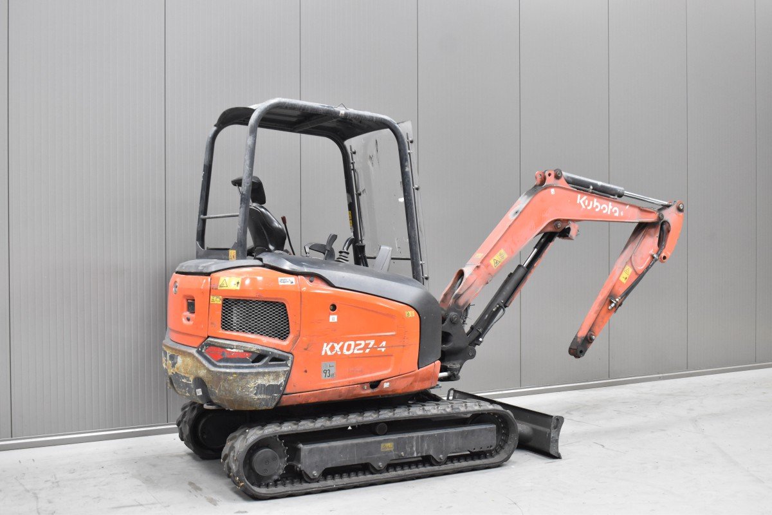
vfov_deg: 33.0
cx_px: 386
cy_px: 258
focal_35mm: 40
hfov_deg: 47.9
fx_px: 868
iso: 1600
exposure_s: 1/25
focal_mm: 27
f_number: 5
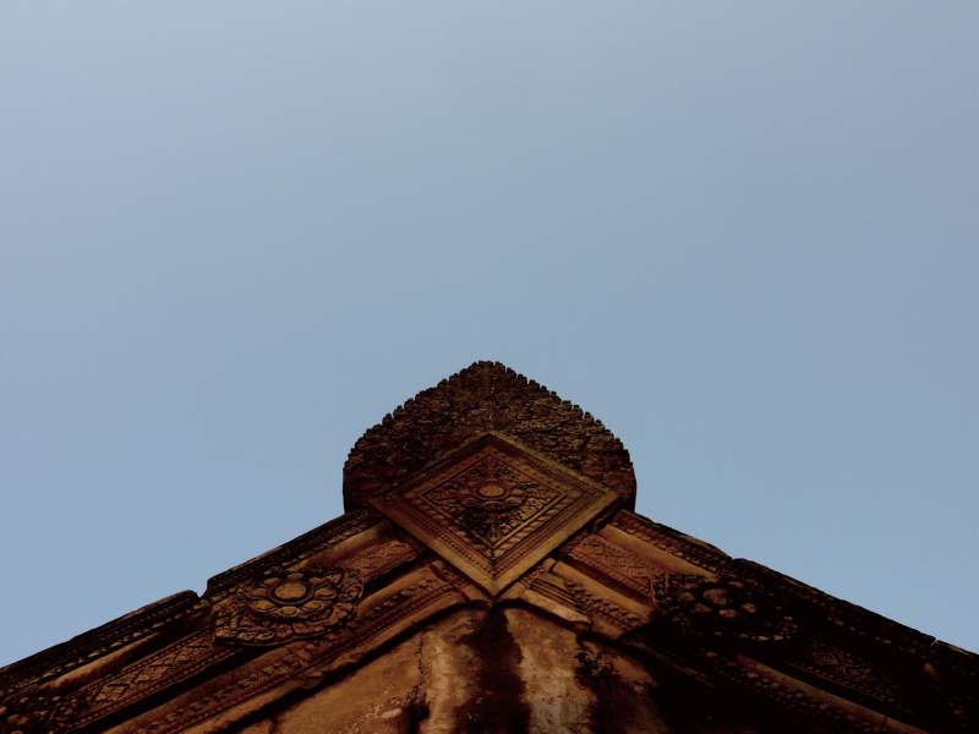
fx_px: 990
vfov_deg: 40.7
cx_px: 490
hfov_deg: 52.6
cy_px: 367
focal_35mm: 35
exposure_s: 1/200
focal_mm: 5.7
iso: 80
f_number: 4
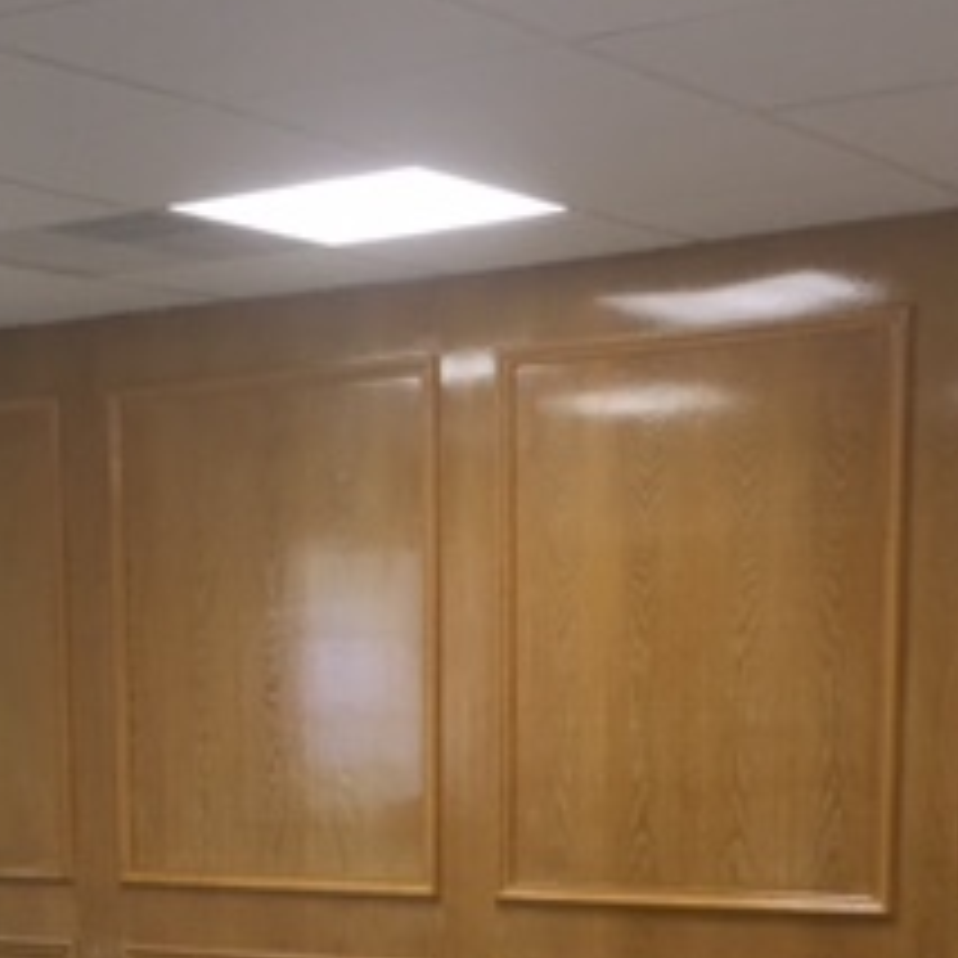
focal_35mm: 77
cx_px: 270
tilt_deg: -7.9
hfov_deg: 22.3
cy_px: 1061
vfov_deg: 21.3
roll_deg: -0.9
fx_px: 2411
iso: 40
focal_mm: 4.15
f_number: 2.2
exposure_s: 1/30
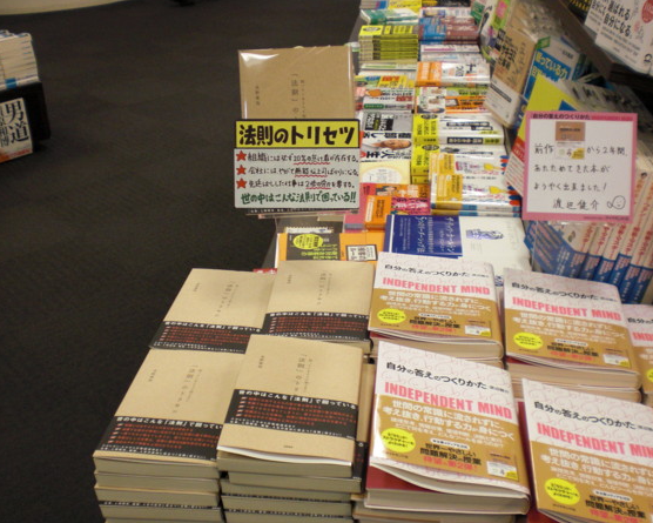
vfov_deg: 37.3
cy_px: 262
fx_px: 773
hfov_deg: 45.8
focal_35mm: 40
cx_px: 319
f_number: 3.1
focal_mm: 6.3
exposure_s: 1/100
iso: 200
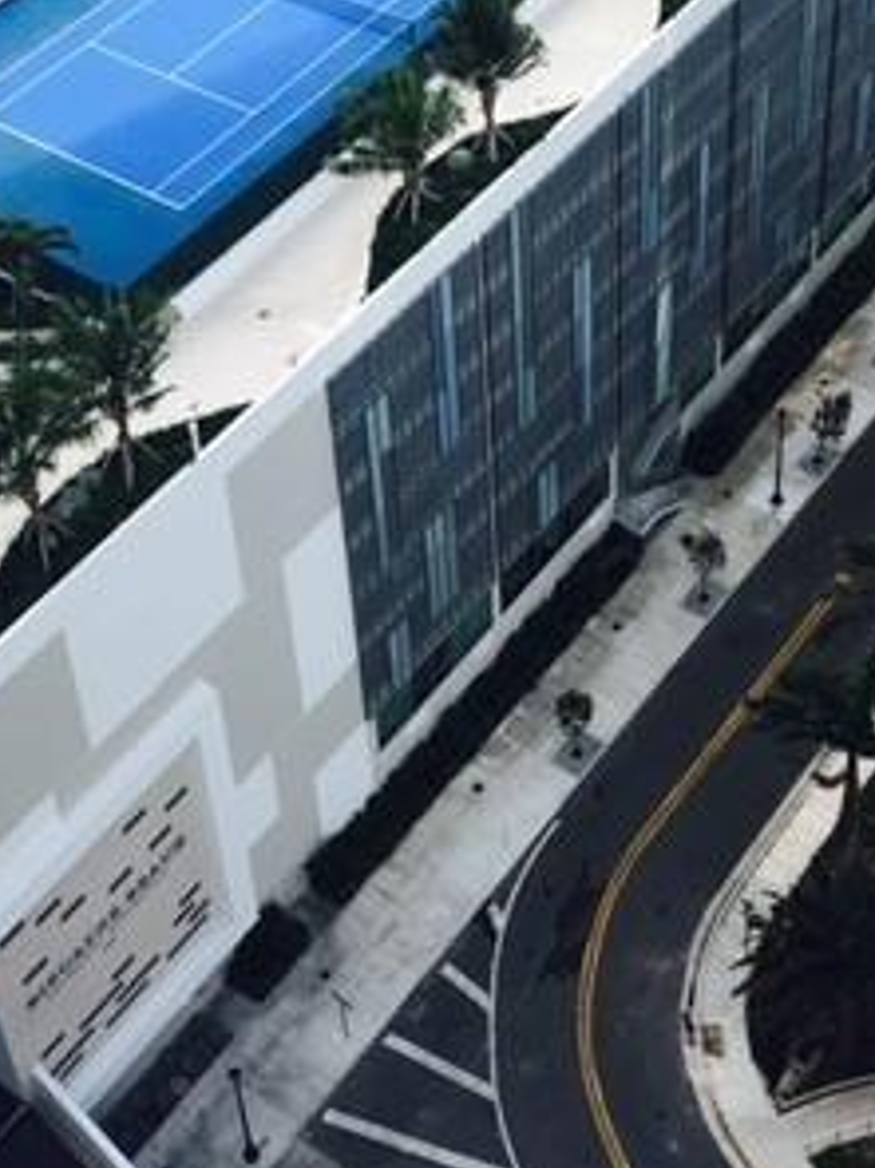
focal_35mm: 63
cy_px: 214
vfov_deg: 29.9
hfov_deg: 23.2
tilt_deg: -39.5
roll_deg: +5.9
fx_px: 2125
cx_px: 329
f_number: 2.2
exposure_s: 1/810
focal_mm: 4.15
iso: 25
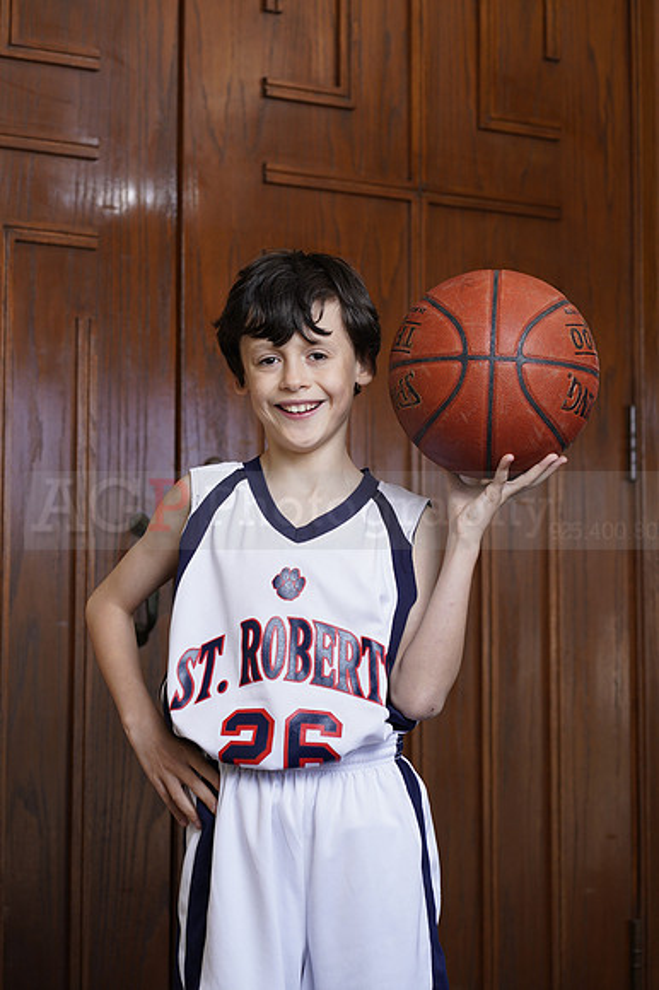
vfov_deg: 23.9
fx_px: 2337
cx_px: 330
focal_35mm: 85
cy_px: 495
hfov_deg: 16.1
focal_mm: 85
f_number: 5.6
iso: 200
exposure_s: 1/250
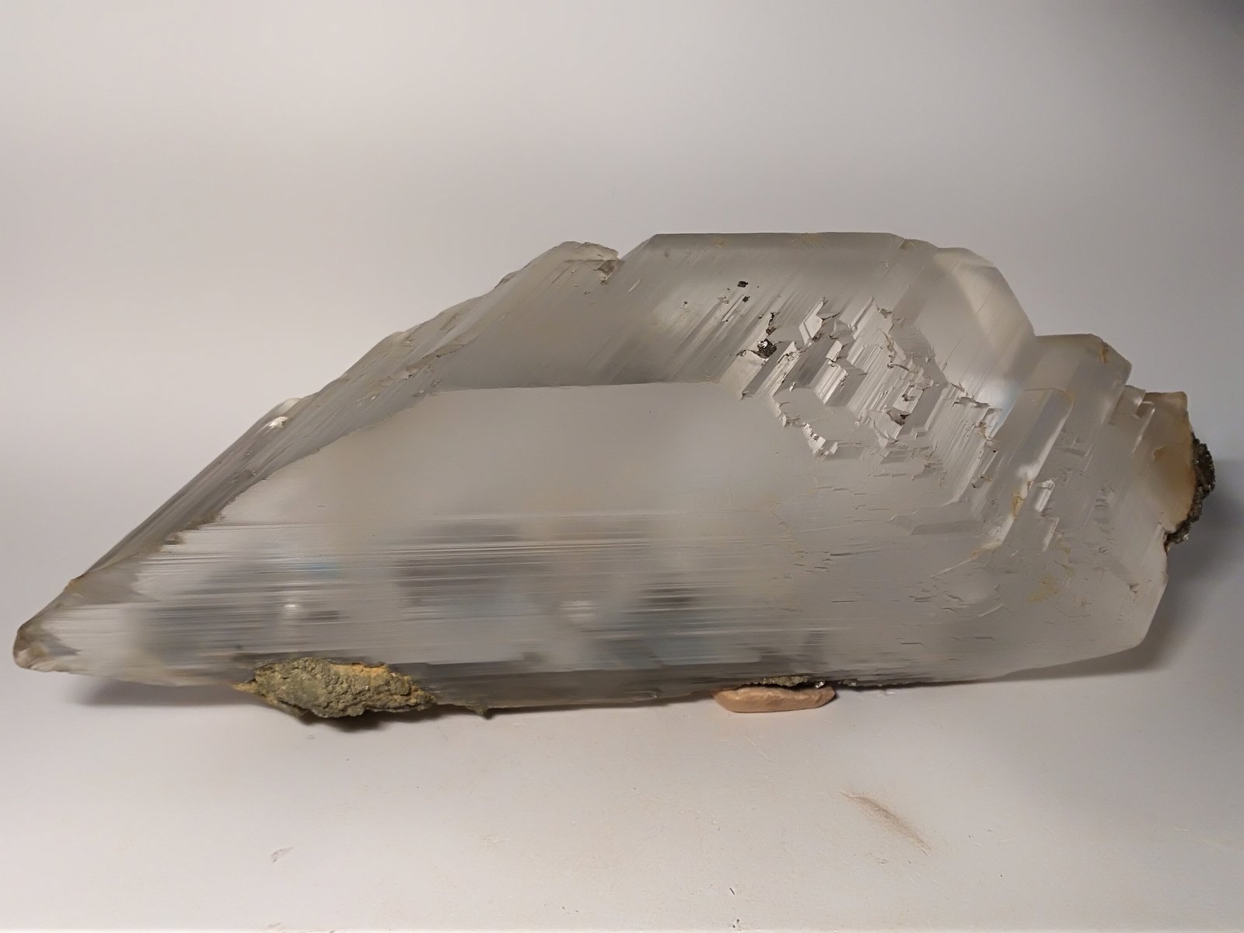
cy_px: 466
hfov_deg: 67.3
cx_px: 622
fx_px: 934
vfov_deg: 53.1
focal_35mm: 26
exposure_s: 1/192
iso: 100
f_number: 2
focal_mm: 3.54
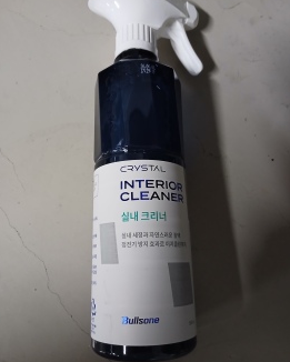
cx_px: 142
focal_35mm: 28
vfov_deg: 62.2
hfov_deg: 51.5
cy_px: 179
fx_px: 300
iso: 500
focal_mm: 3.98
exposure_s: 1/20
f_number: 1.8
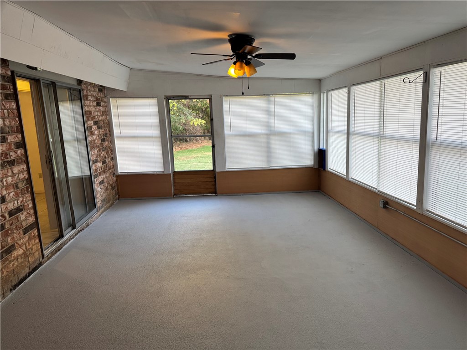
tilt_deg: -10.7
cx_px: 234
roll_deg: +3.2
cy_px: 175
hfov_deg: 71.6
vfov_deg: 56.8
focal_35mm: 24
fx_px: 324
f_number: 1.78
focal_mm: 6.76
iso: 125
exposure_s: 1/120
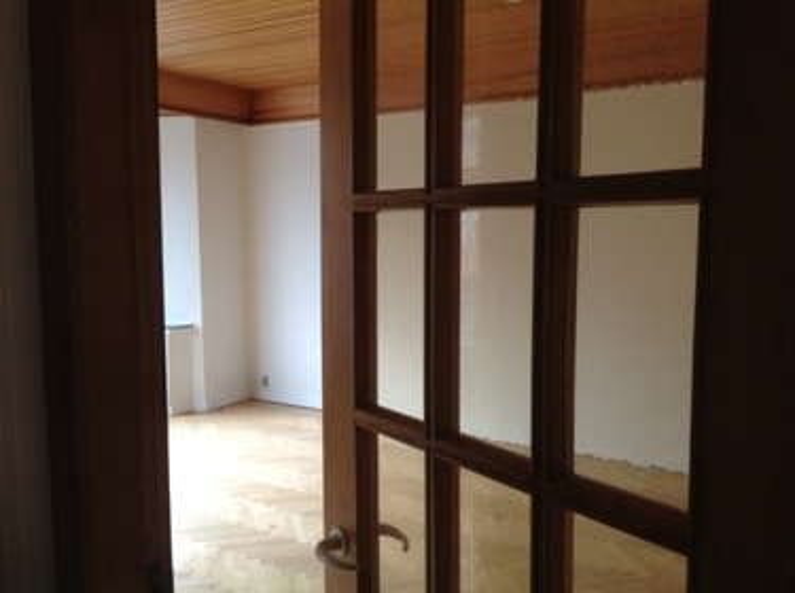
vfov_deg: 40.6
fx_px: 803
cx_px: 398
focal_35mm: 35
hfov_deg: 52.7
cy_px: 296
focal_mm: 4.28
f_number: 2.4
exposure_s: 1/120
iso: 80
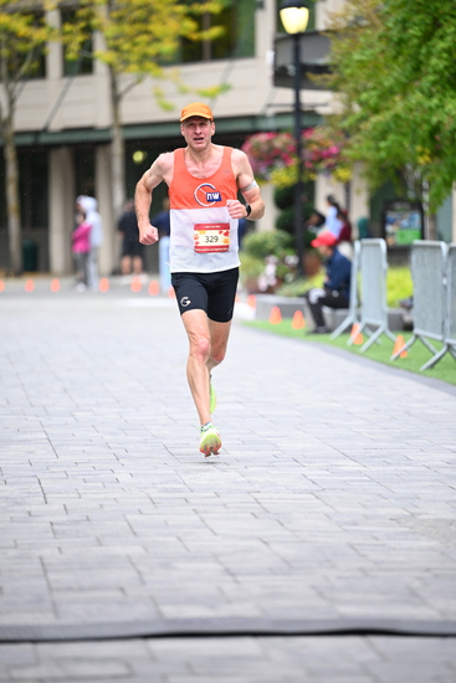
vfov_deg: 11.4
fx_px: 3418
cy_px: 342
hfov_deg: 7.6
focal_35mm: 180
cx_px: 228
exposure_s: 1/1250
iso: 1250
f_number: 2.8
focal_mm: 180
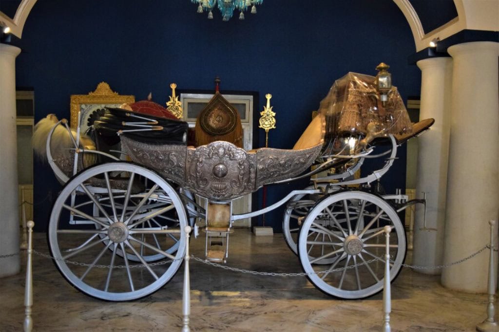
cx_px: 250
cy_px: 166
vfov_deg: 36.8
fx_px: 499
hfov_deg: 53.1
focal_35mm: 36
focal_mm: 24
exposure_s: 1/60
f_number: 4
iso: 4000
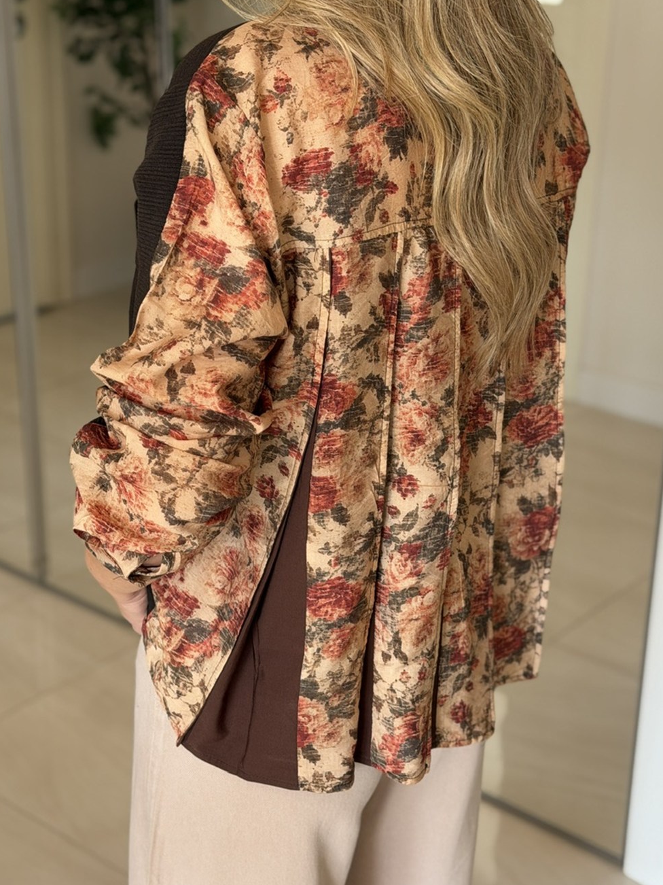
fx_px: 1507
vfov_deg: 32.7
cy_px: 421
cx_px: 394
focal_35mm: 59
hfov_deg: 24.8
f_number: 1.78
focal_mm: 6.76
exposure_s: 1/100
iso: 100
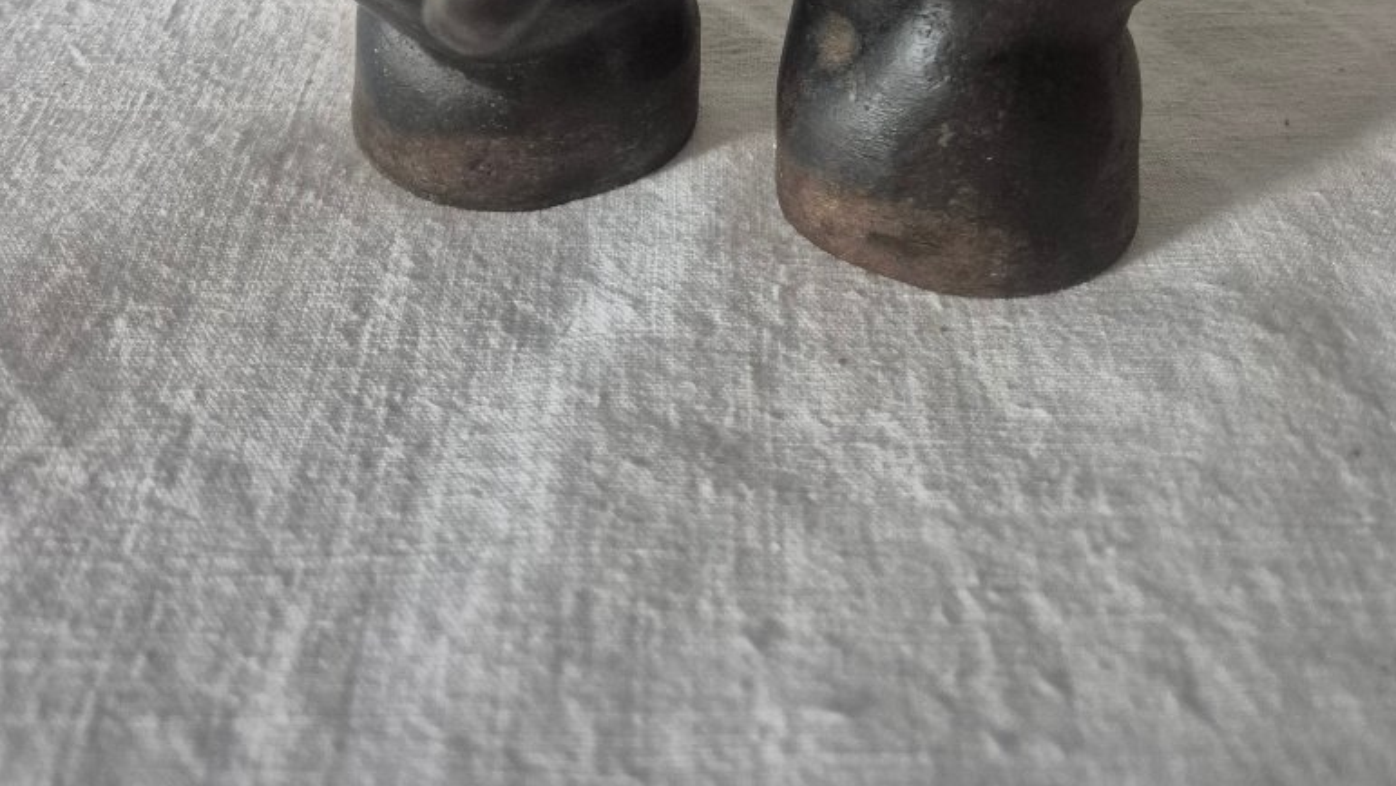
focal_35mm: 39
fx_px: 1444
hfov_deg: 51.6
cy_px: -241
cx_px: 713
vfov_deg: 25.9
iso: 1250
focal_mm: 5.4
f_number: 1.8
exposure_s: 1/100
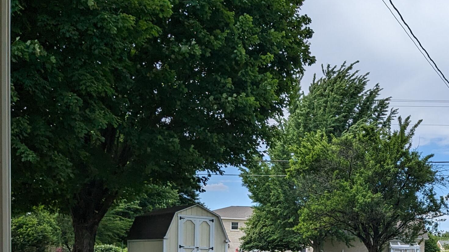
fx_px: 714
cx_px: 355
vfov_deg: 18.8
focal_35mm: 60
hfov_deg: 33.9
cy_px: 317
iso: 46
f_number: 1.73
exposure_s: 1/2924
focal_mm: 4.38
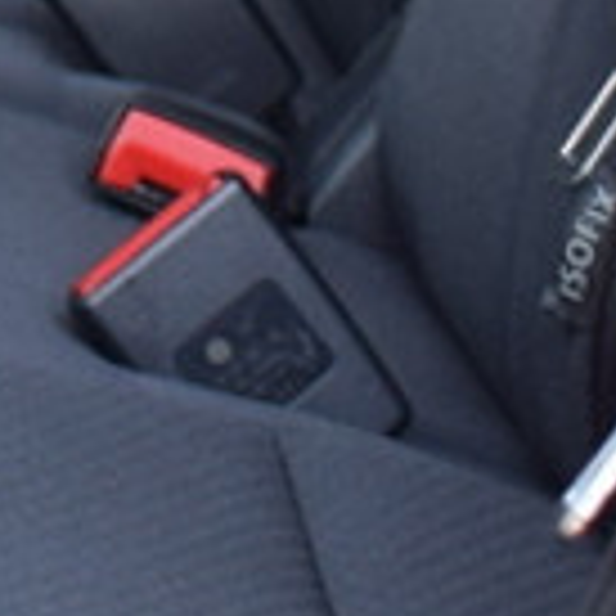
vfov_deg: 6.4
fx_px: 5255
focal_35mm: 261
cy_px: -857
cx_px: -333
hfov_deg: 6.6
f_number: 4
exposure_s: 1/60
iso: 400
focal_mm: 20
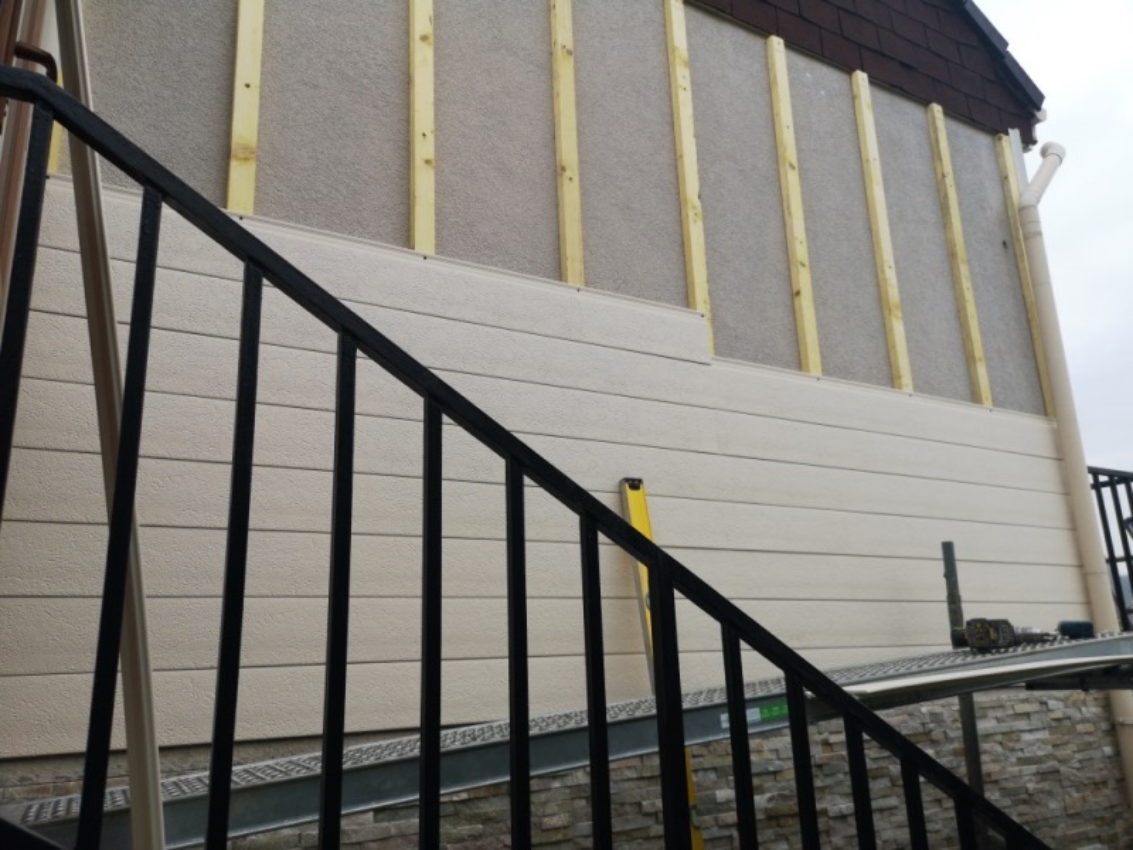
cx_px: 566
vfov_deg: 51.4
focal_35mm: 27
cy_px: 425
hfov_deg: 65.3
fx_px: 884
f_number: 1.8
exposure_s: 1/295
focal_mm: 3.95
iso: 50
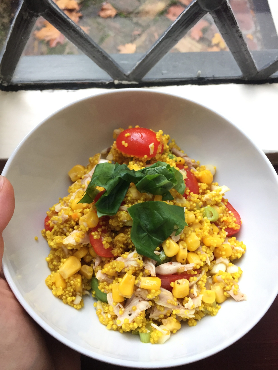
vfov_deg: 61.7
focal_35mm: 29
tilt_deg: -68.4
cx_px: 139
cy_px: 185
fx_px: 311
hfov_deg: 48.2
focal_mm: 4.15
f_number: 2.2
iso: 64
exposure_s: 1/33
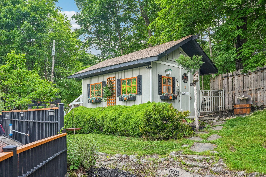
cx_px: 133
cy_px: 88
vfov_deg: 44.3
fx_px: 218
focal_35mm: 30
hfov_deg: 62.8
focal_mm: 29.5
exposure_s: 1/30
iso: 400
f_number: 9
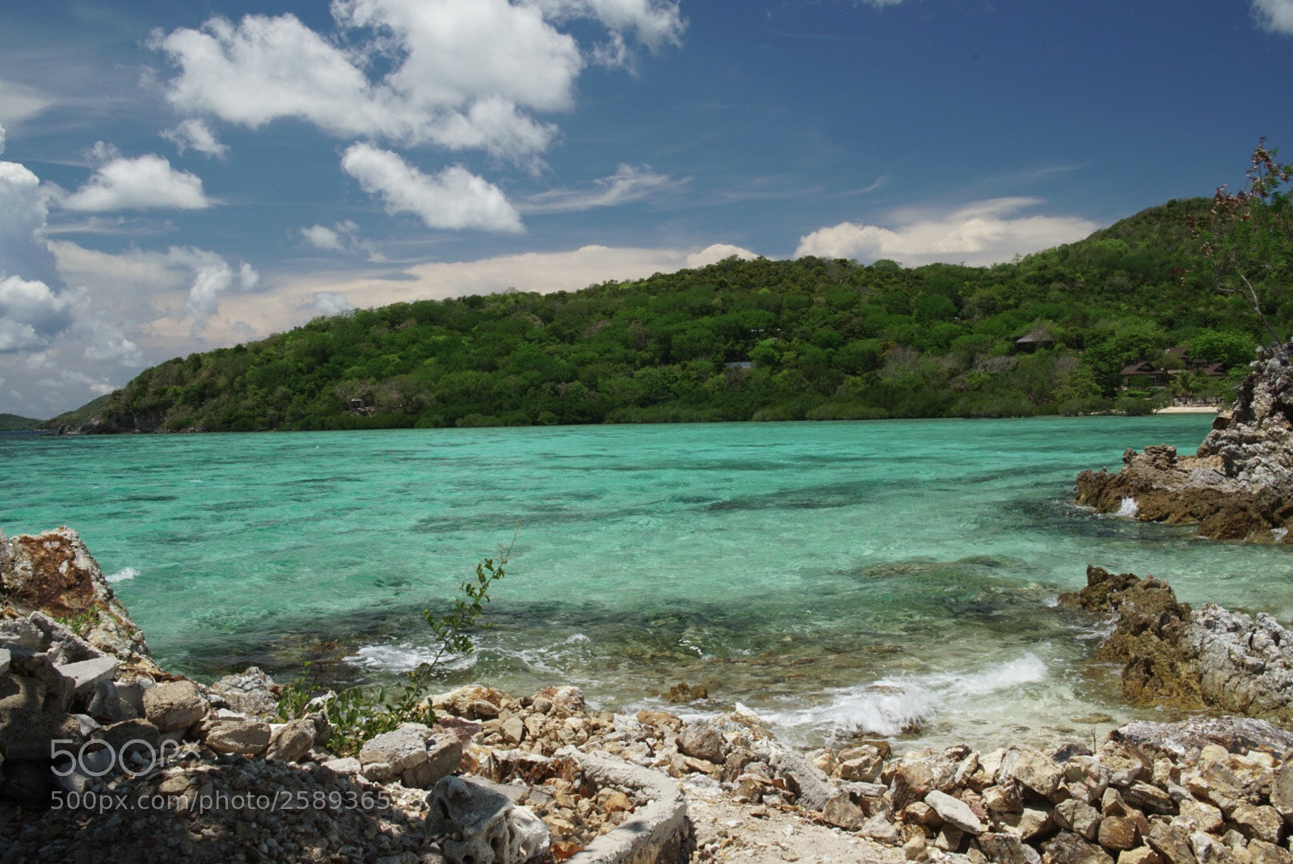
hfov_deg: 49.5
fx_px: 1402
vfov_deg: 34.3
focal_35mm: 39
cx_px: 646
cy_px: 432
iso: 320
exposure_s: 1/60
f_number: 22
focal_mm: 26
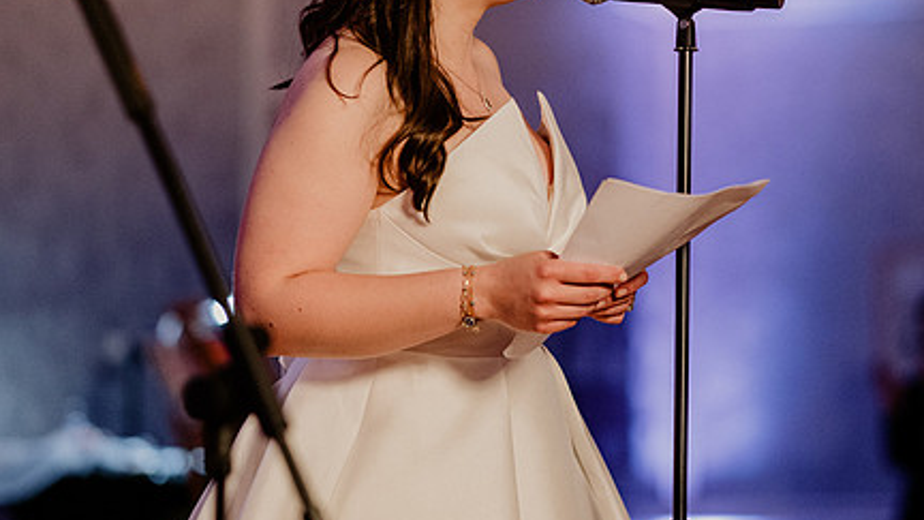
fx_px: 3724
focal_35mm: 152
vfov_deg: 8.0
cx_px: 586
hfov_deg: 14.1
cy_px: 160
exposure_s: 1/640
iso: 4000
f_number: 2.2
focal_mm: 105
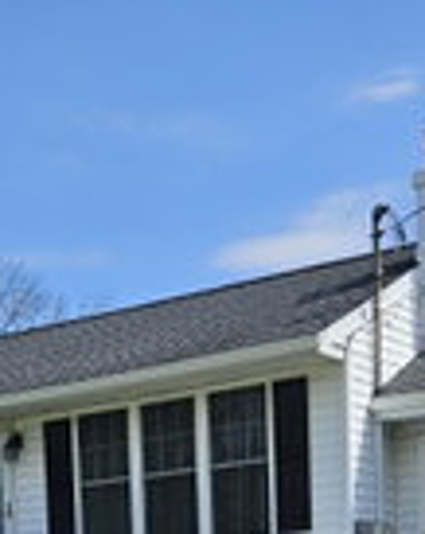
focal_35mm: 84
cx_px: 0
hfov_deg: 17.8
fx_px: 1325
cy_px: 694
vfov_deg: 20.8
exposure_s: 1/2600
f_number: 1.8
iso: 25
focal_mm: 5.4
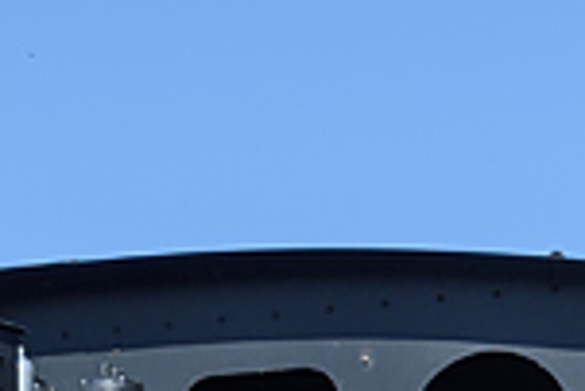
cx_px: -577
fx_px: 4847
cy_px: 902
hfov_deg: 6.7
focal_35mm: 298
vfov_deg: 4.5
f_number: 7.1
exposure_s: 1/500
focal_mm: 25
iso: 100
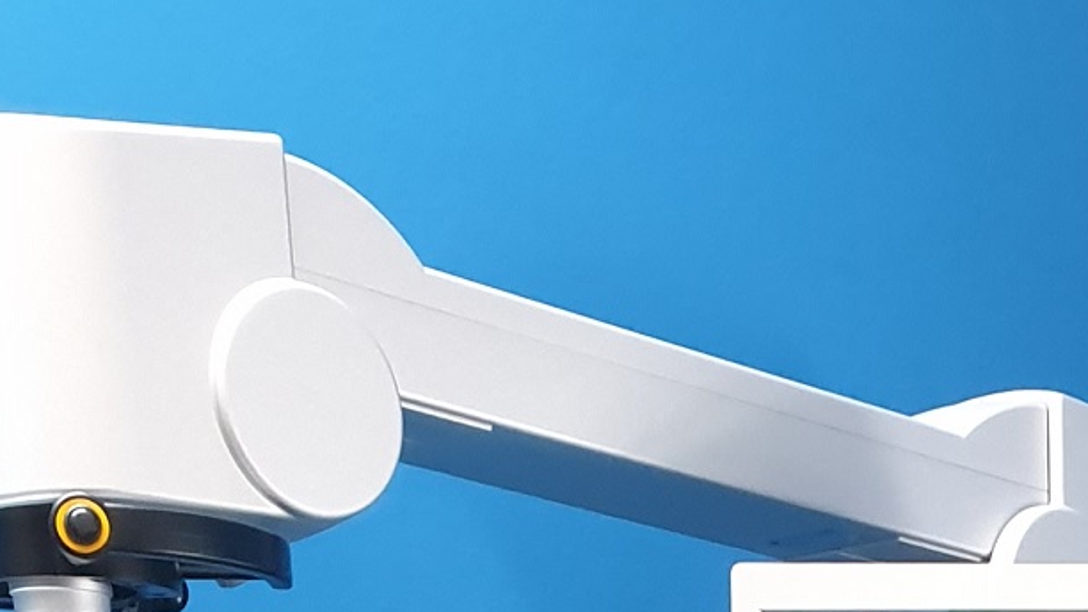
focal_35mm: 112
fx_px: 3231
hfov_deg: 18.6
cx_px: 1082
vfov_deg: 8.4
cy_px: 2051
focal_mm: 4.3
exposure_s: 1/33
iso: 250
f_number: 2.4
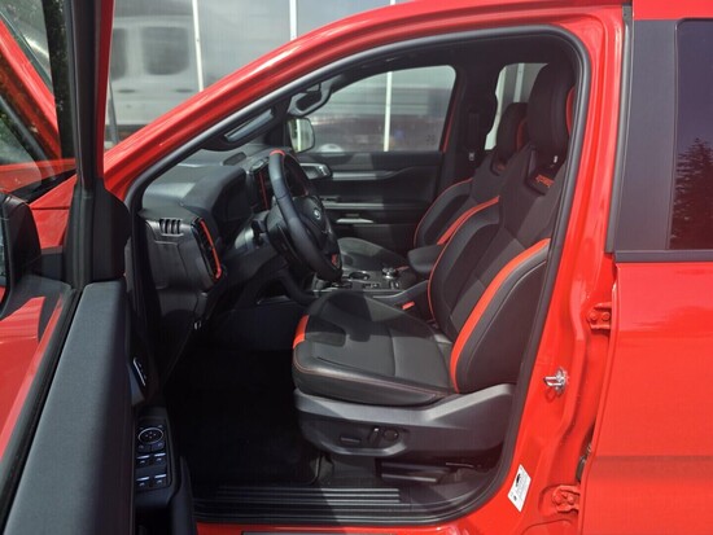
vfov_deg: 58.9
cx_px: 356
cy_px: 268
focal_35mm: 23
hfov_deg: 73.9
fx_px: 474
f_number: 1.7
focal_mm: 6.3
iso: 80
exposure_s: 1/1380
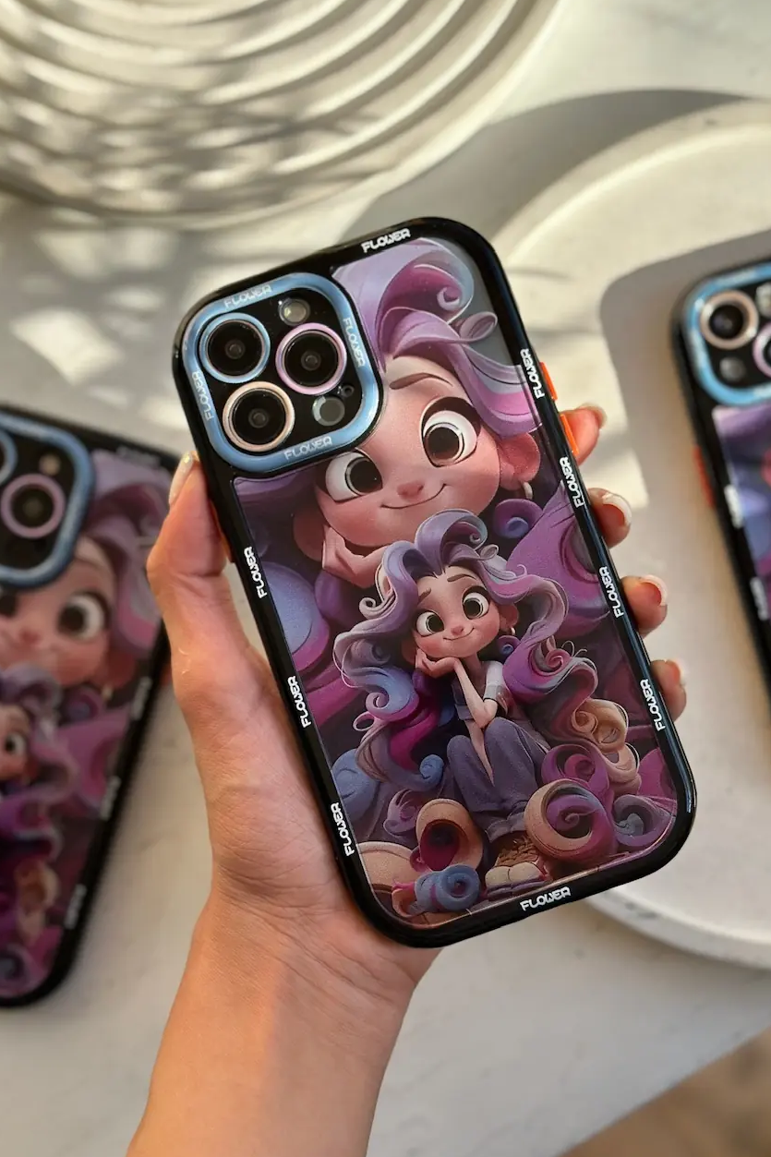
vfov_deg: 38.9
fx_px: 1639
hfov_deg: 26.5
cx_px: 403
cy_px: 584
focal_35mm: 51
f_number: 1.78
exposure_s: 1/1695
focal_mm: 6.86
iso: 80
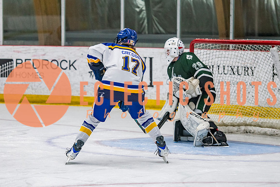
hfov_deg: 10.5
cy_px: 77
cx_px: 113
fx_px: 1519
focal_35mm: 195
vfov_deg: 7.0
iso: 2000
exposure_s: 1/640
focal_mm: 120
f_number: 3.2
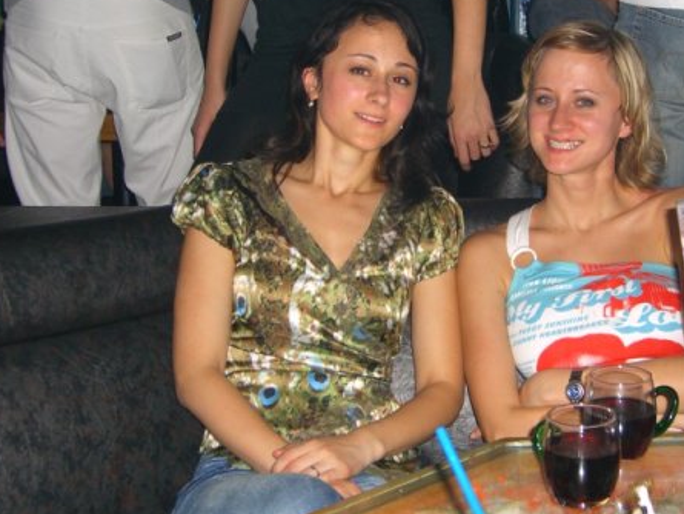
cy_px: 225
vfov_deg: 23.6
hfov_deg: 31.0
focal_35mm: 62
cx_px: 440
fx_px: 1225
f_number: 3.1
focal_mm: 9.5
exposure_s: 1/60
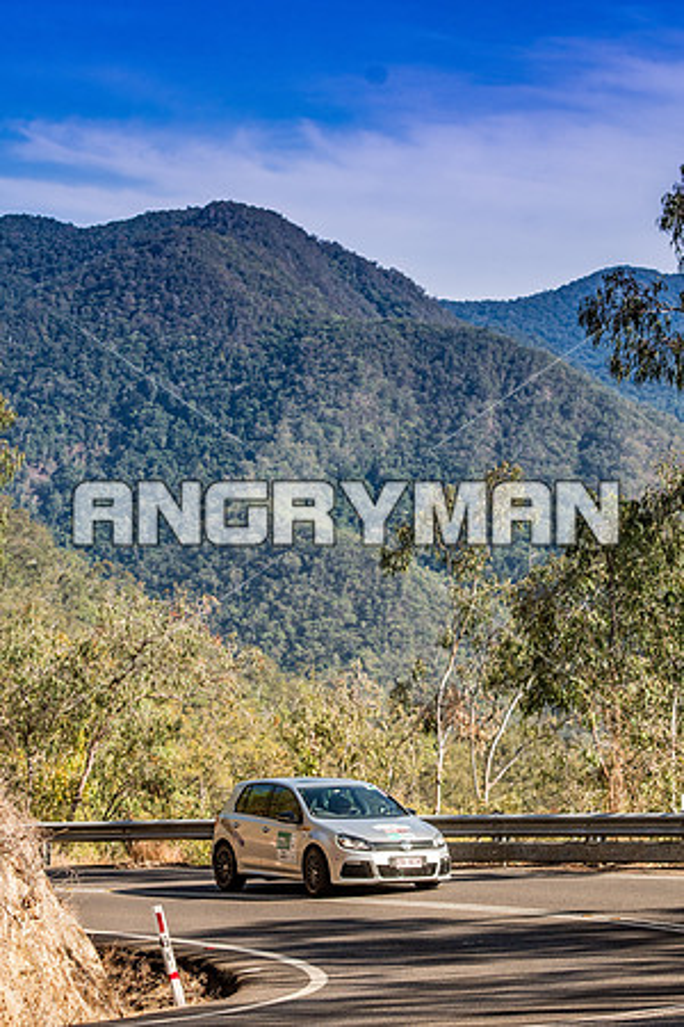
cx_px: 342
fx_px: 3676
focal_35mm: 129
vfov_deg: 15.9
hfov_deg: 10.6
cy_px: 514
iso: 250
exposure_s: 1/3200
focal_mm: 86
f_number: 5
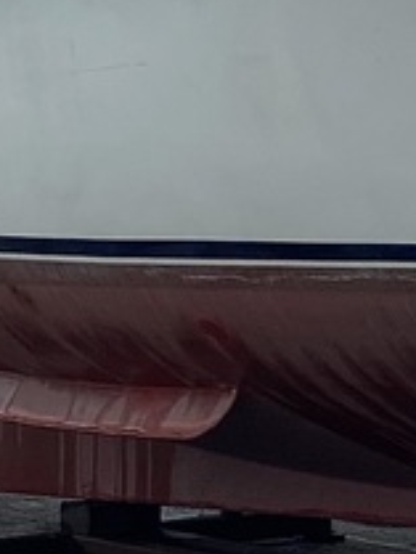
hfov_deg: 7.3
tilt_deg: +0.7
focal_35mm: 199
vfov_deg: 9.9
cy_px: 109
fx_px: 3185
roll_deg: -0.8
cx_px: 639
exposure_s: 1/2625
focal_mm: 4.25
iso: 32
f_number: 1.8
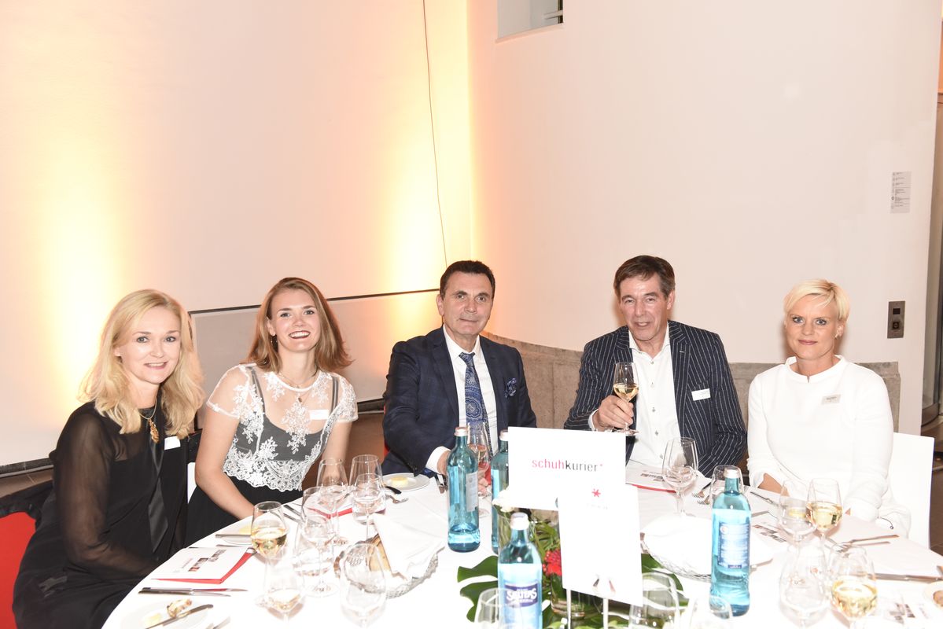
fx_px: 917
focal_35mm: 35
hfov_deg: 54.4
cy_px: 314
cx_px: 472
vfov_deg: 37.9
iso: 3200
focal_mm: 35
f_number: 4.5
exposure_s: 1/80
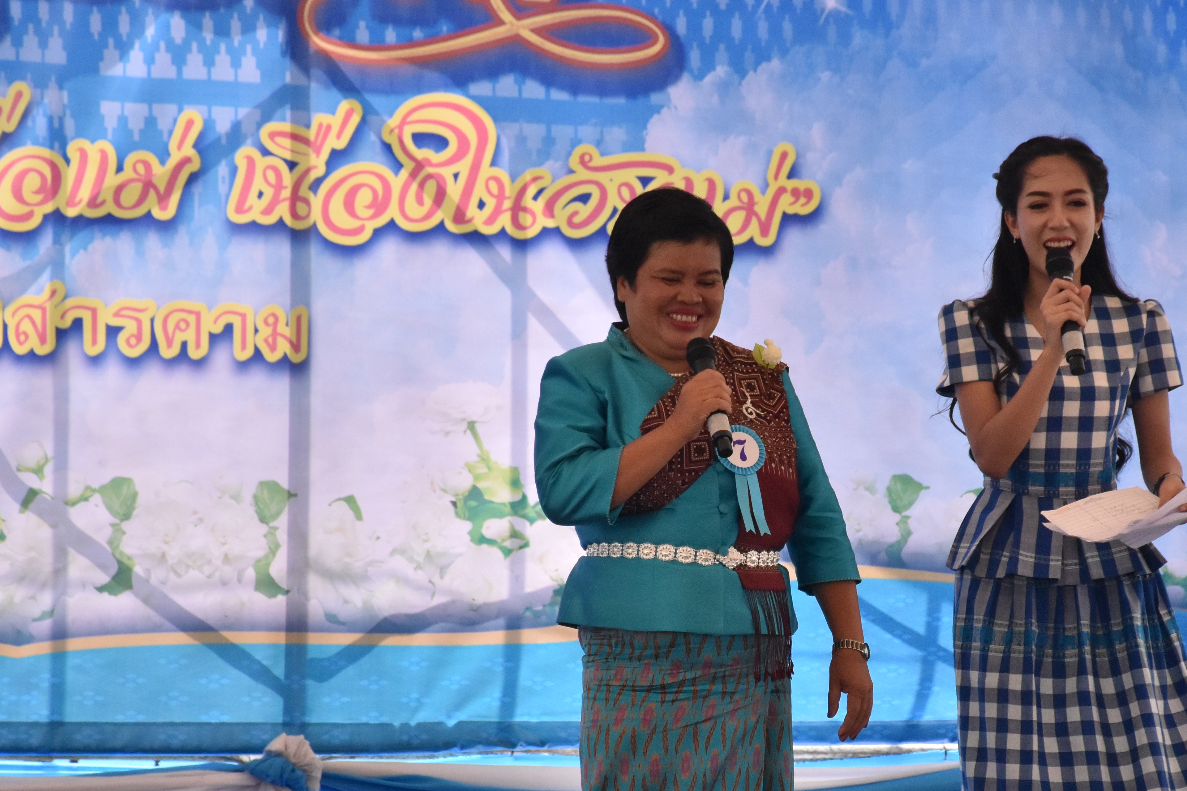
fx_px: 8968
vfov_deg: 5.1
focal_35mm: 272
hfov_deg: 7.6
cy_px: 531
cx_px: 810
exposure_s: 1/4000
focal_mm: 116
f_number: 6.3
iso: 1600
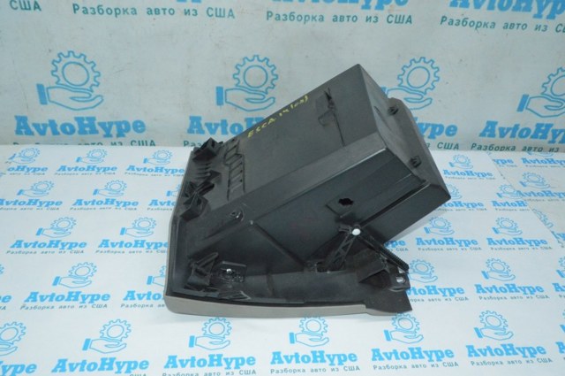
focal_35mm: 27
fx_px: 423
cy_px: 188
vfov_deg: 47.8
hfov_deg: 67.4
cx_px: 282
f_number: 22
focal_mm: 18
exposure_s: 1/50
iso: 5600
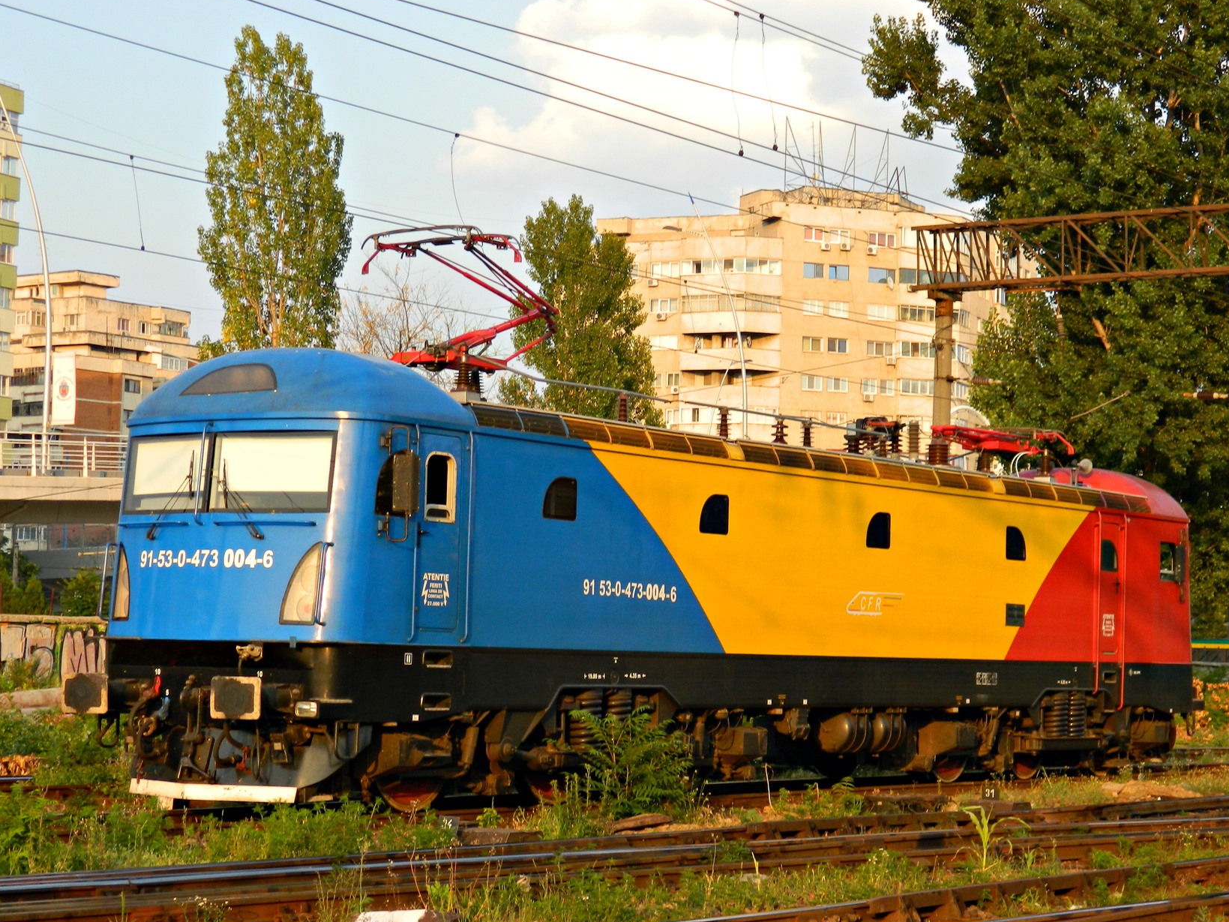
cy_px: 531
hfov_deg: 23.8
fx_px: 2911
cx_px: 635
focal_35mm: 82
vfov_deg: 18.0
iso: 80
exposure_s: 1/200
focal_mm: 12.6
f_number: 4
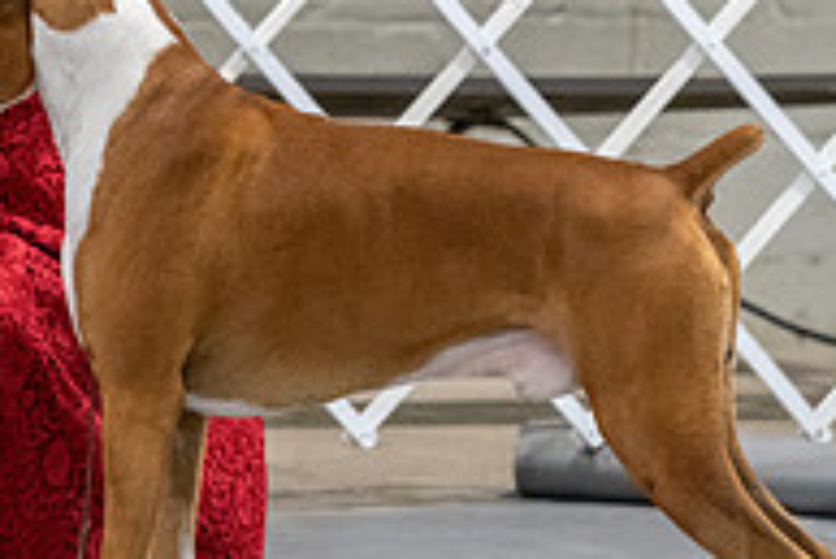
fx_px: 13734
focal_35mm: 591
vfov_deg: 2.3
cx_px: 169
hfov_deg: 3.5
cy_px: -50
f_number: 3.5
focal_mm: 197
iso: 6400
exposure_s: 1/250
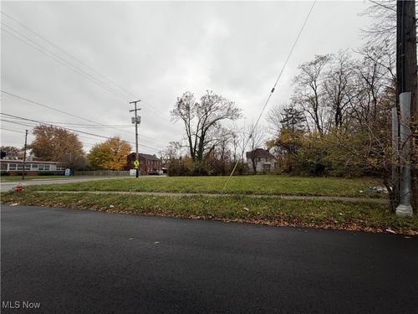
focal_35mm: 14
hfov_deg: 102.1
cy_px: 157
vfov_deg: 85.7
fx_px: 169
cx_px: 209
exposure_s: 1/179
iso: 40
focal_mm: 2.22
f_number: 2.2
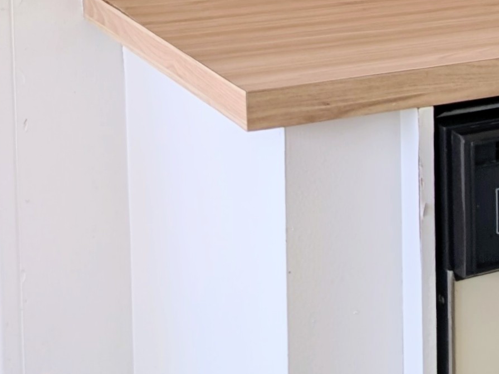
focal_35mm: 108
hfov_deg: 14.6
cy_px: -168
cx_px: 1041
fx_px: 1557
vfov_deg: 13.0
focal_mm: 6.9
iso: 21
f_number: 1.68
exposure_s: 1/126
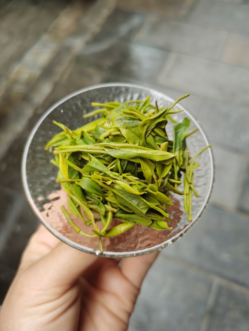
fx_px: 259
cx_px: 124
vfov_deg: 65.3
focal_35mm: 27
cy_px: 166
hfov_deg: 51.3
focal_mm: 5.58
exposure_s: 1/100
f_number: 1.8
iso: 64
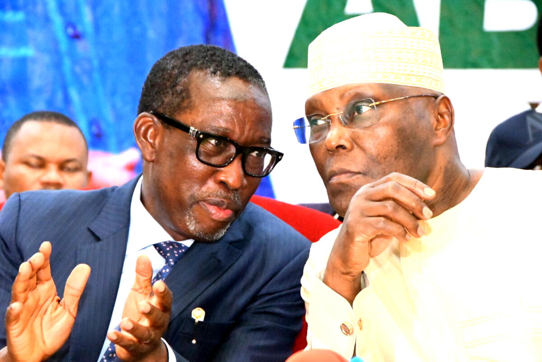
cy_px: 181
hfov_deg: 13.1
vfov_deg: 8.7
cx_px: 271
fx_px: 2364
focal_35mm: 157
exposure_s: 1/100
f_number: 8
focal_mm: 105
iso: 25600
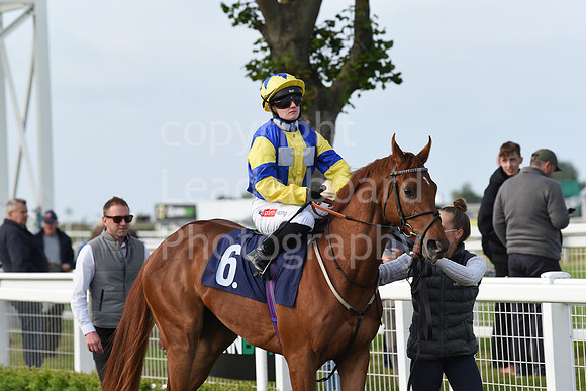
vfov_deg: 6.9
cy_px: 196
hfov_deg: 10.3
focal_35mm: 200
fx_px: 3256
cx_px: 293
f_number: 5.6
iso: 800
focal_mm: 200
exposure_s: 1/2500
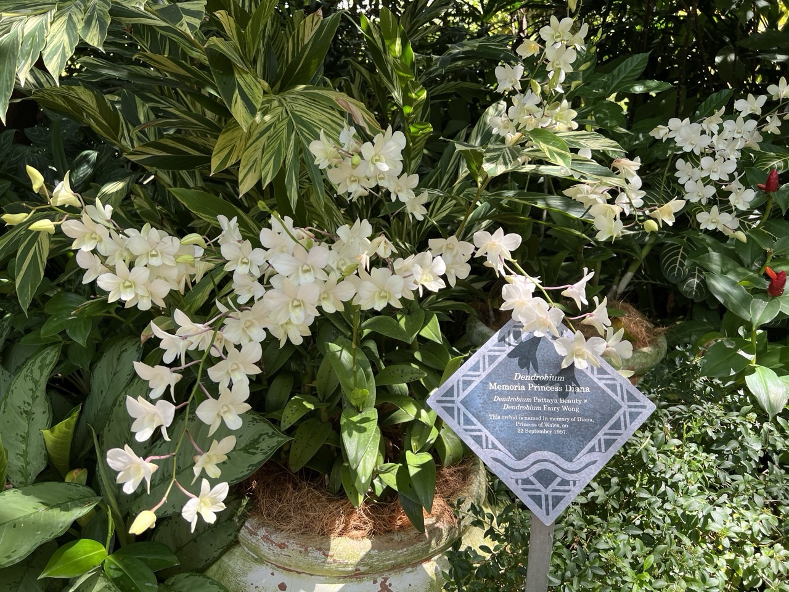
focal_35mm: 26
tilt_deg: -16.3
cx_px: 394
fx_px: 593
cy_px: 296
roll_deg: -0.2
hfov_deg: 67.3
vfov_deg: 53.1
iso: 50
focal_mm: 5.7
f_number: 1.5
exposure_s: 1/581
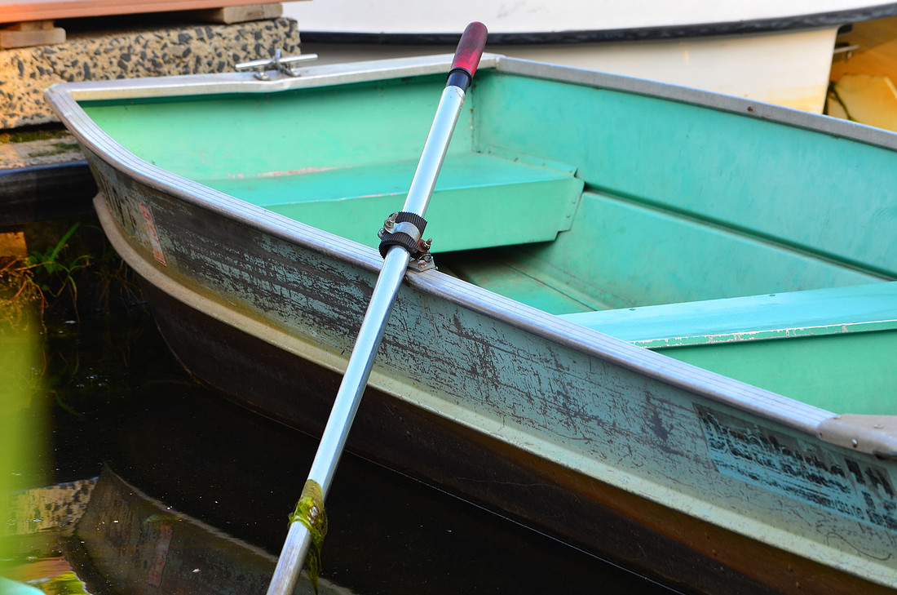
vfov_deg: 5.1
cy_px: 298
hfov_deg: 7.6
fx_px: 6715
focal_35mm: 270
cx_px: 448
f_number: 9
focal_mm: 180
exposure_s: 1/30
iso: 100
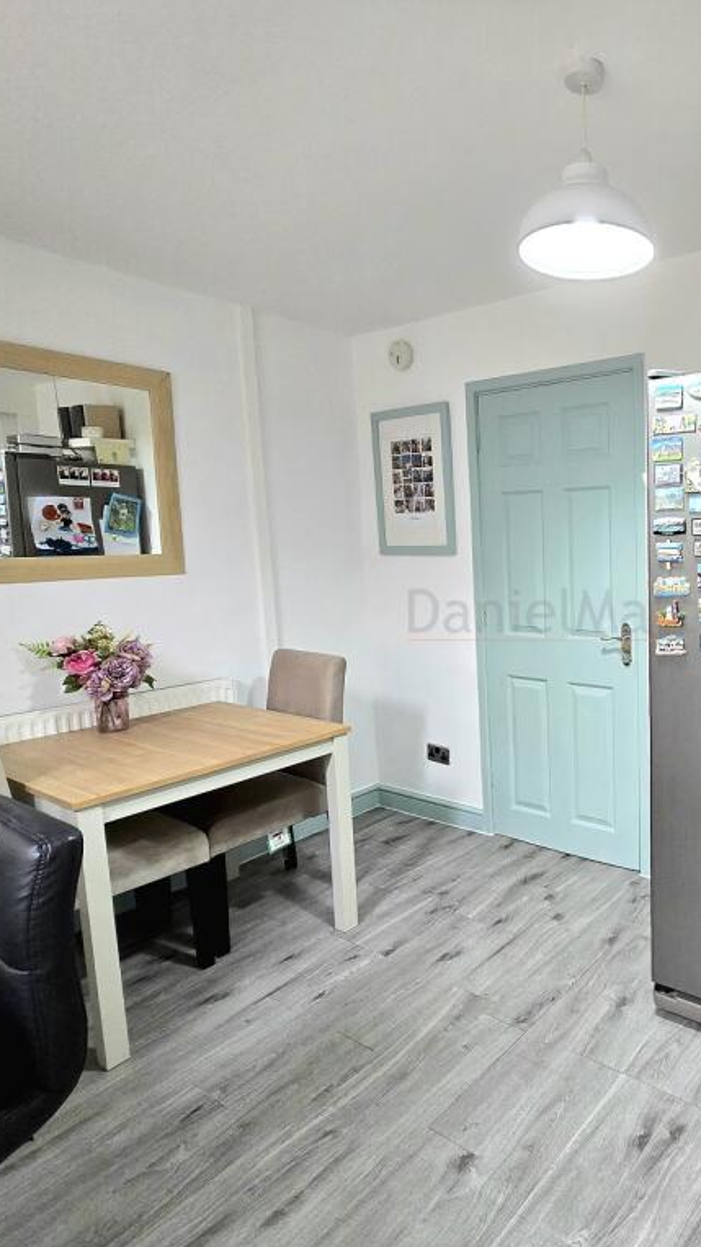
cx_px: 606
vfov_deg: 89.6
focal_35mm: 19
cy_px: 624
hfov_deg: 52.6
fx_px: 628
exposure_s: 1/60.2
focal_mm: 2.2
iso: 500
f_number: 2.2
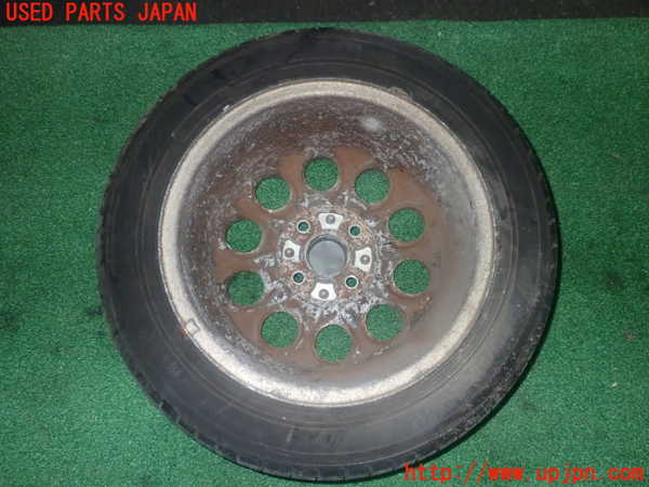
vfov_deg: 44.2
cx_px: 324
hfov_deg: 56.8
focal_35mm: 32
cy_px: 244
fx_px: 600
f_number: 7.1
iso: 1000
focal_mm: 5.79
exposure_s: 1/30
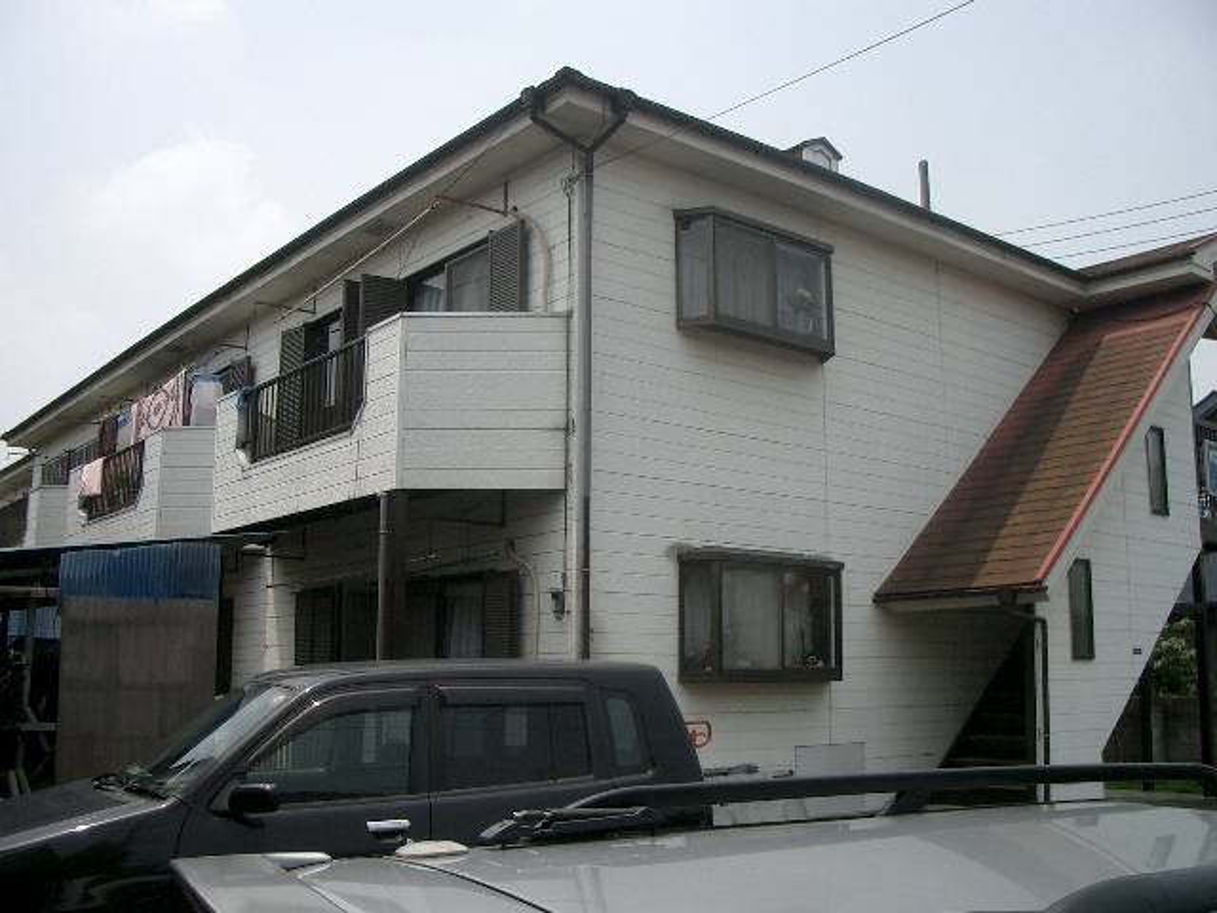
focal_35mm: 35
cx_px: 608
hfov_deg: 52.6
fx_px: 1231
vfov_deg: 40.7
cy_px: 456
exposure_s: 1/500
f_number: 4.3
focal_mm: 5.8
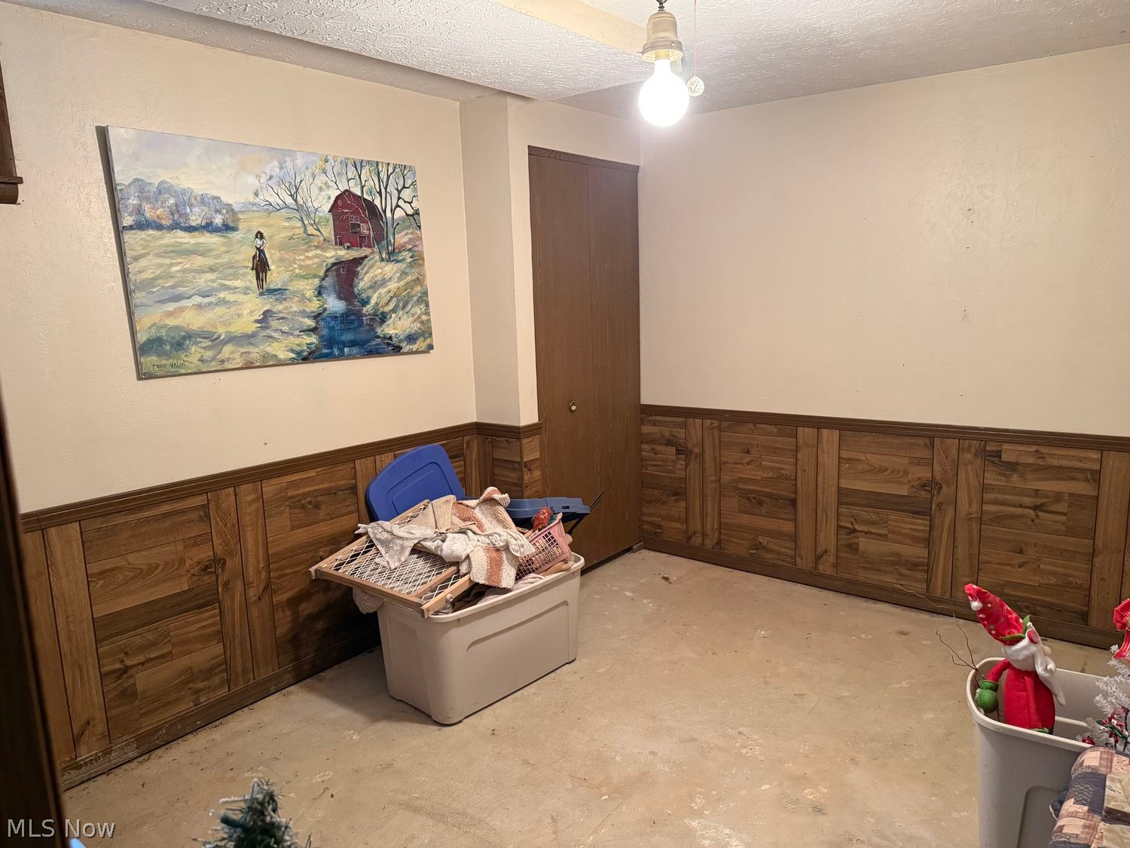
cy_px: 424
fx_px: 783
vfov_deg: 56.8
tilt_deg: -9.1
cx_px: 565
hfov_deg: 71.6
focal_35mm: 24
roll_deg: +2.1
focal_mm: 6.76
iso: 640
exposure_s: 1/60
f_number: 1.78
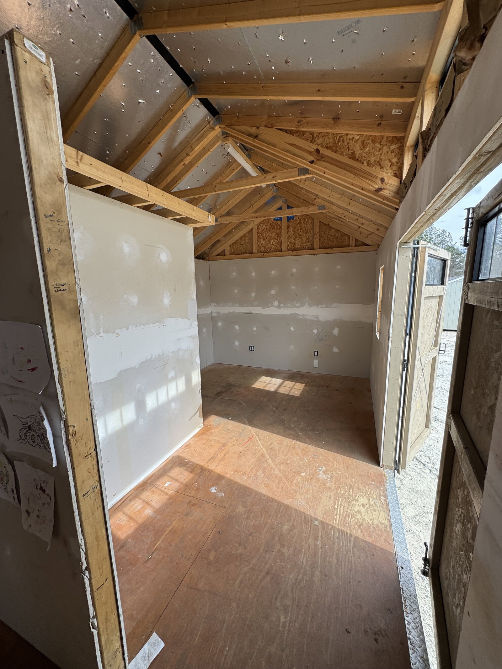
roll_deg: +1.5
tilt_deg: -9.9
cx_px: 251
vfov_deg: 102.1
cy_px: 334
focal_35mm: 14
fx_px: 271
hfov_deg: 85.7
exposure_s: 1/274
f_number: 2.2
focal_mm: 2.22
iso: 40
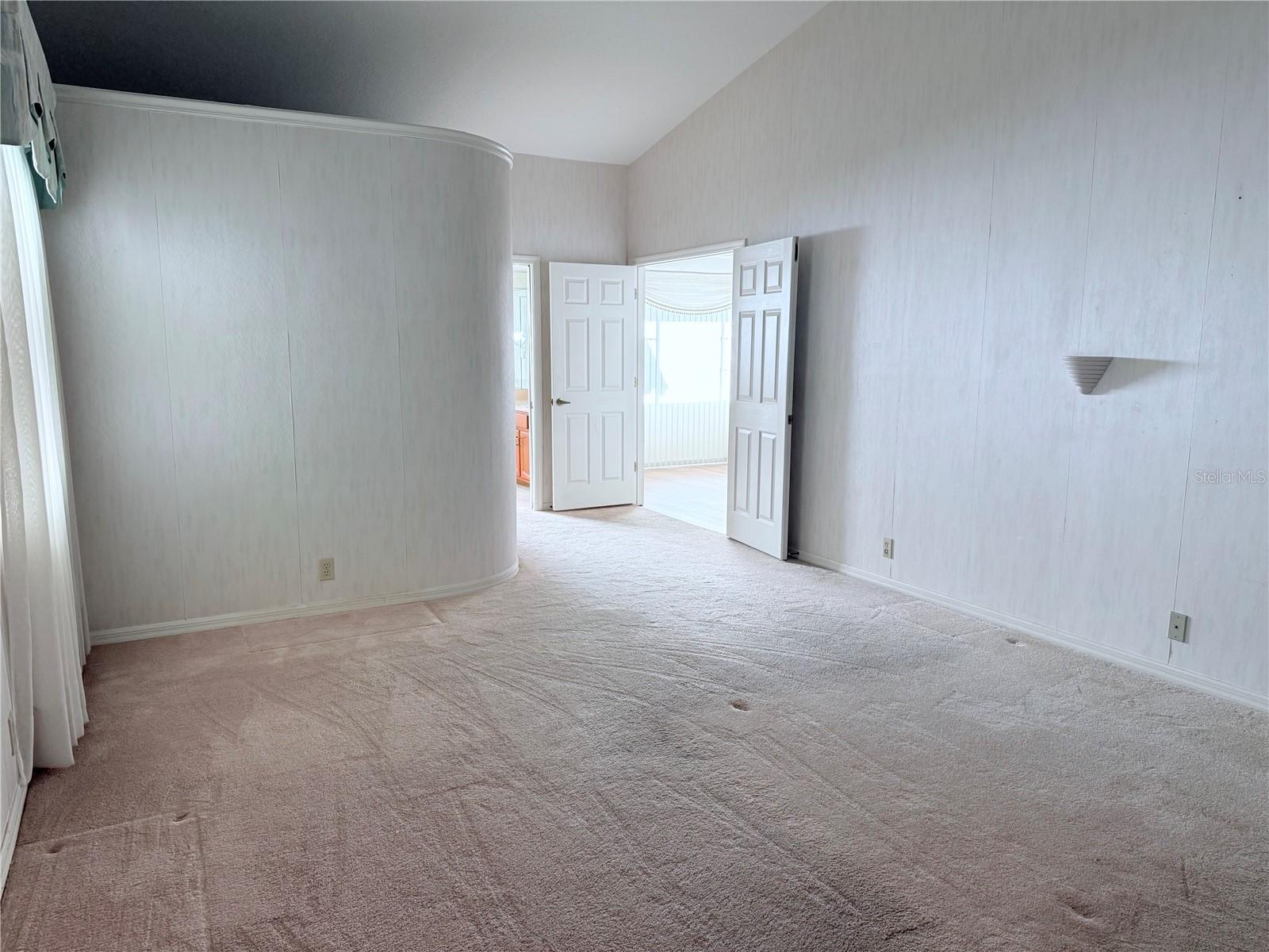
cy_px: 476
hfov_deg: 71.6
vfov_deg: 56.8
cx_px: 634
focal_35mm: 24
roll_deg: +0.1
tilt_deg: -8.5
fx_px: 880
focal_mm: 6.76
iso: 200
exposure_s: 1/116
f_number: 1.78
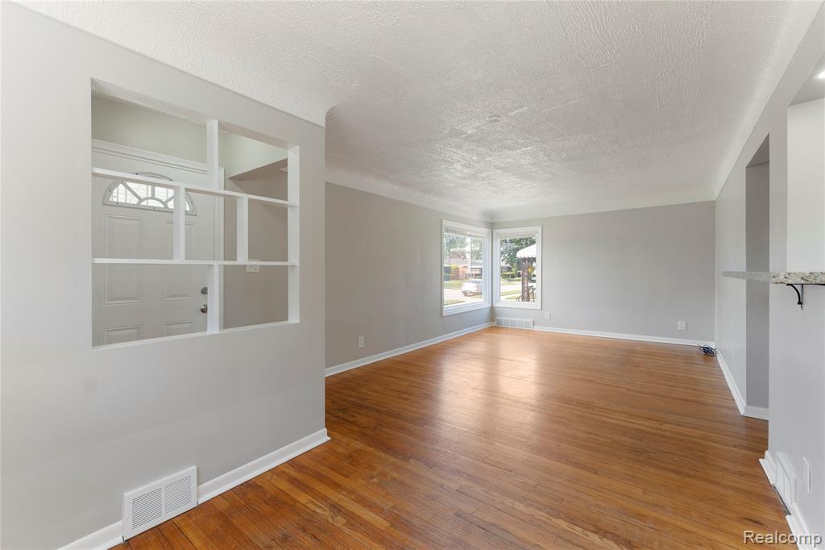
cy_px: 275
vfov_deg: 77.3
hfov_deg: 100.4
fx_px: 344
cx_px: 412
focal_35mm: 15
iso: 100
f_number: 8
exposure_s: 1/5
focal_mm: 10
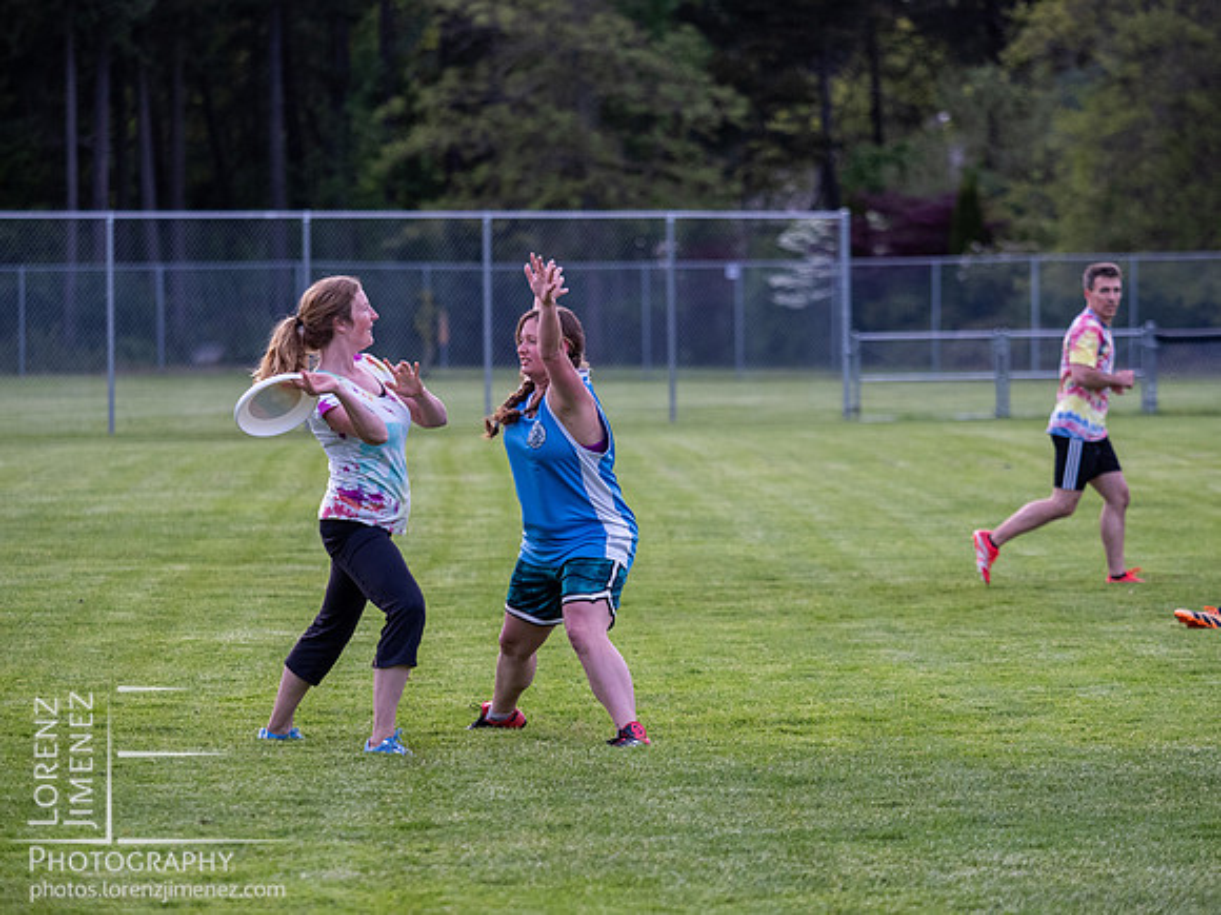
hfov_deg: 9.3
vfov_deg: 7.0
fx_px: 7478
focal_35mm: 212
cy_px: 458
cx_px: 610
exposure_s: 1/800
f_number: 2.8
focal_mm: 106
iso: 800
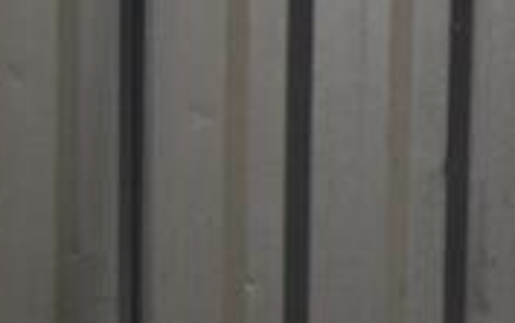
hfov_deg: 16.6
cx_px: 783
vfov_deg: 11.5
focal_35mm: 114
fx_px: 1602
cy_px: 134
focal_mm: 22
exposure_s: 1/60
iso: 800
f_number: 5
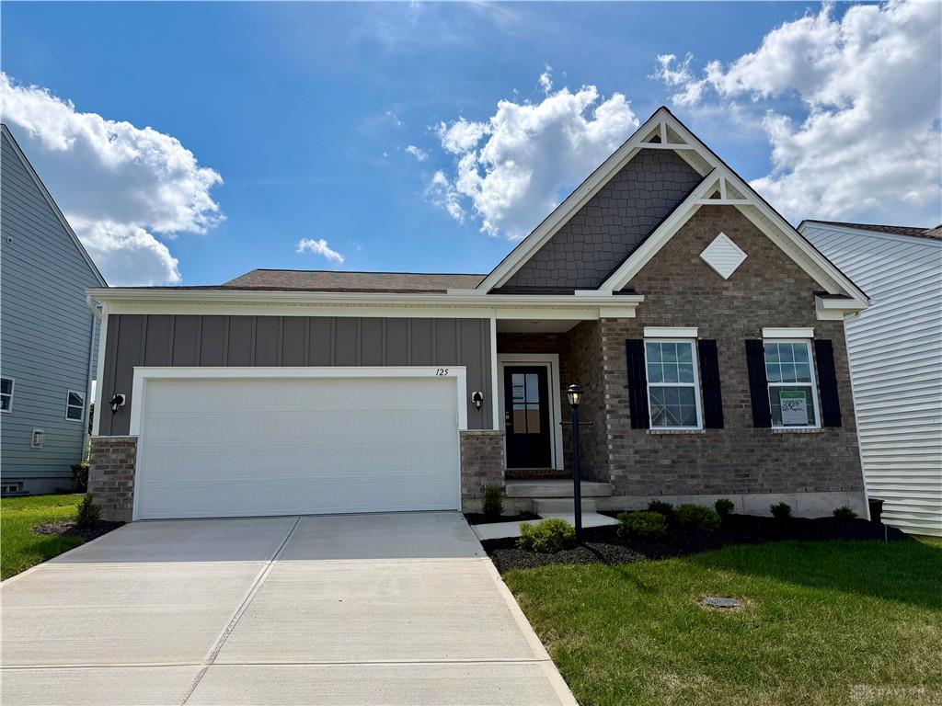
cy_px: 353
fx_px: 653
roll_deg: +1.1
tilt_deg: +10.3
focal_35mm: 24
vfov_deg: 56.8
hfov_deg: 71.6
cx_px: 471
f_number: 1.78
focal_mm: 6.76
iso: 125
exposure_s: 1/9091
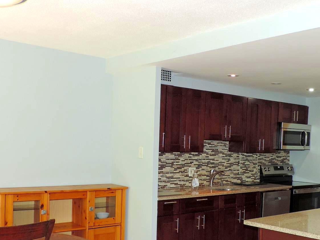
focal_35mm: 44
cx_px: 205
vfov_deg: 32.6
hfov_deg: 42.5
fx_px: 407
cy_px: 159
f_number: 3
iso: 200
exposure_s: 1/30
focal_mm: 4.3
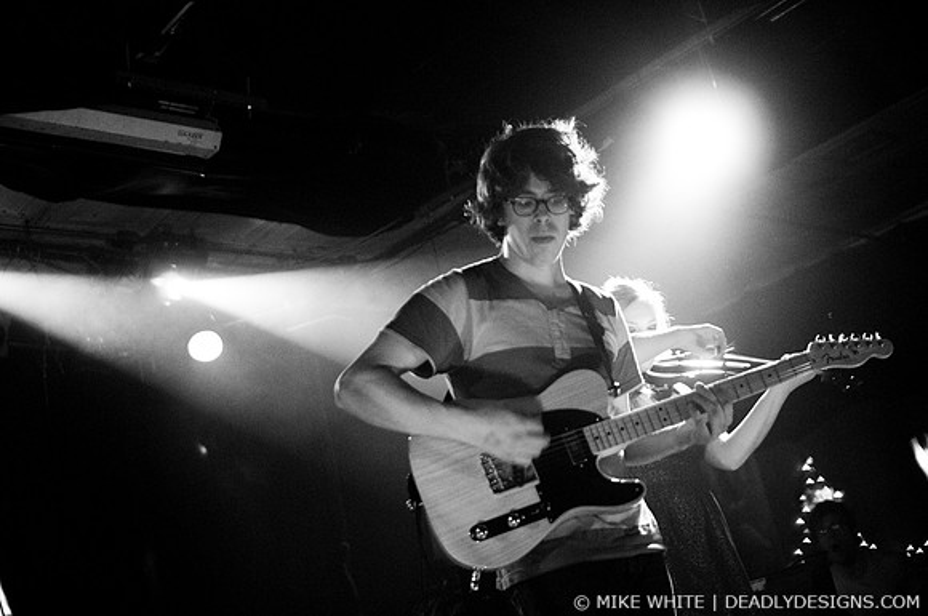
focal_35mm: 45
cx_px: 464
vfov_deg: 29.8
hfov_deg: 43.7
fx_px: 1158
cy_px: 308
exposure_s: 1/125
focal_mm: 30
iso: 800
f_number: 1.6
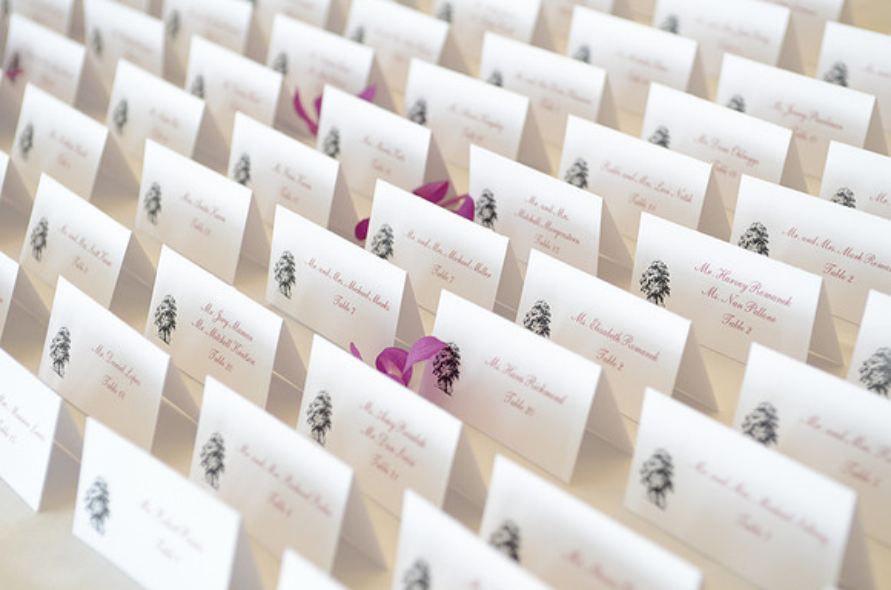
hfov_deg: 24.7
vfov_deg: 16.5
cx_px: 446
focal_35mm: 82
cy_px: 295
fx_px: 2037
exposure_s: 1/250
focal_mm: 55
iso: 800
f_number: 4.5
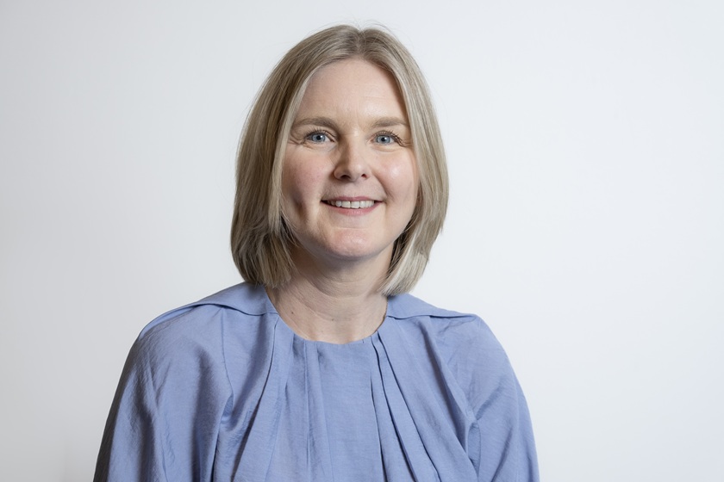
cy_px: 241
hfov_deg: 24.2
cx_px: 362
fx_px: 1689
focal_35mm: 84
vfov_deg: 16.3
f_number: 5
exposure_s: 1/100
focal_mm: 56
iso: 400
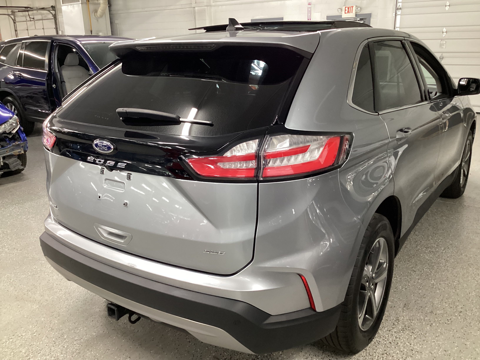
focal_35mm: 31
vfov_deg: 45.4
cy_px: 180
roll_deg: +0.8
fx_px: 430
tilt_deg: -19.9
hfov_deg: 58.4
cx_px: 240
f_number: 2.4
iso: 250
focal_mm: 3.3
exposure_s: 1/33
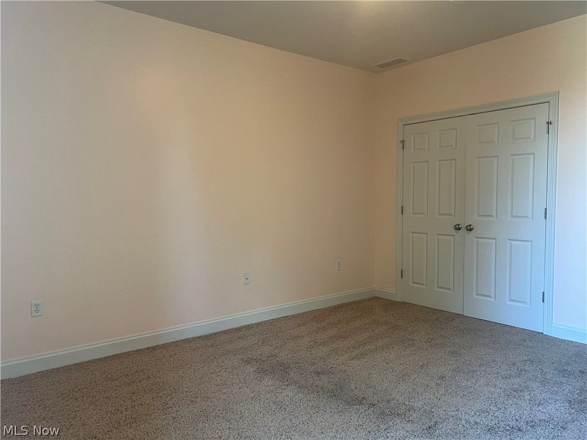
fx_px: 441
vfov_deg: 53.1
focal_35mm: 26
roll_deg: +0.6
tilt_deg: -2.9
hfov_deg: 67.3
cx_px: 294
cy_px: 220
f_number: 1.5
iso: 100
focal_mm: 5.7
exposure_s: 1/60
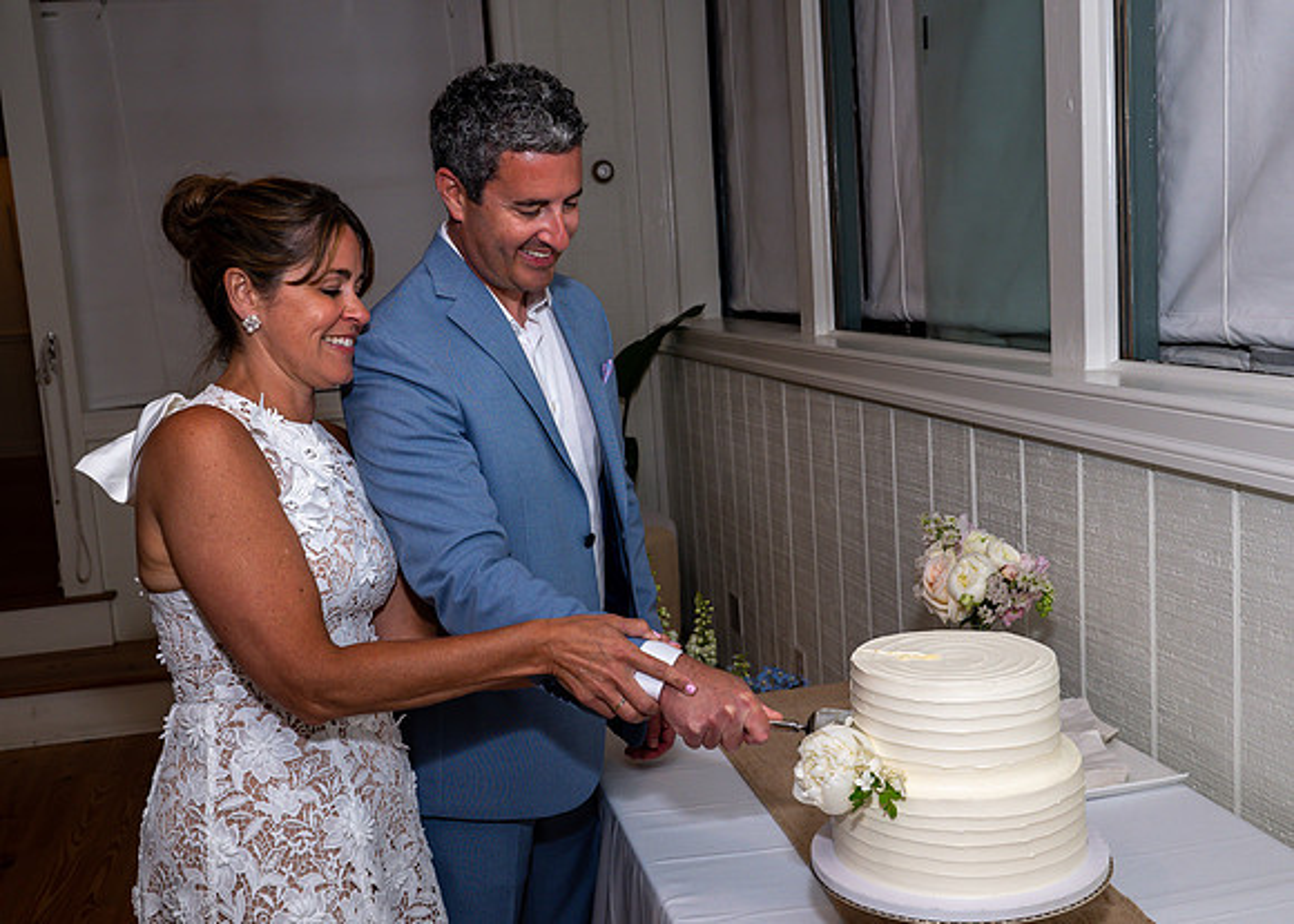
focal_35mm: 38
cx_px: 633
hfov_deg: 50.0
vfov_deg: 36.8
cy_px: 448
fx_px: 1387
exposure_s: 1/250
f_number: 7.1
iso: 500
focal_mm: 34
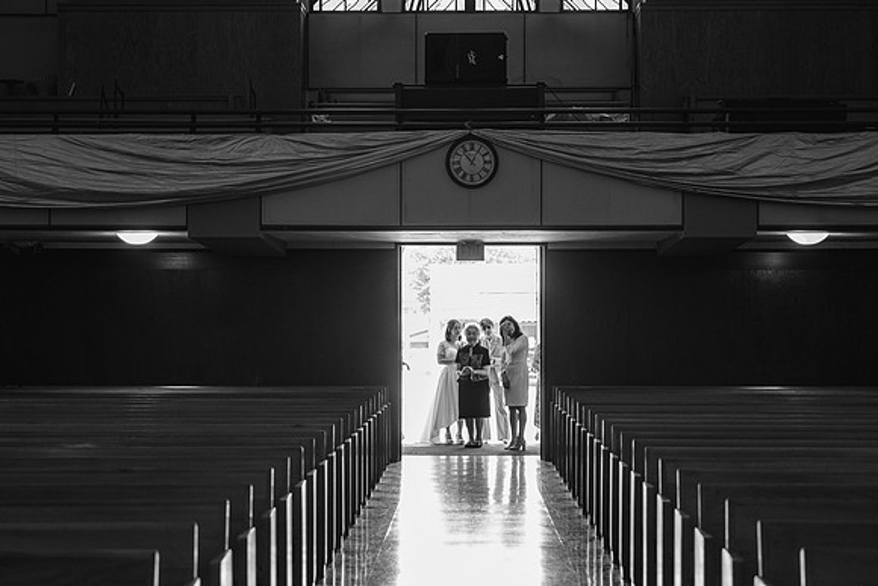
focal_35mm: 78
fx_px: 1903
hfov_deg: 26.0
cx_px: 439
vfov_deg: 17.5
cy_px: 293
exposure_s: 1/30
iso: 160
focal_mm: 52
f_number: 2.8
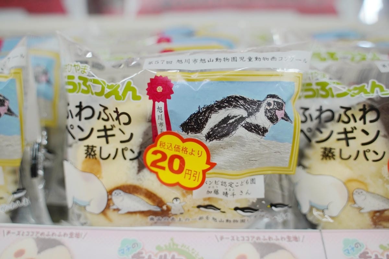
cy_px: 130
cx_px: 194
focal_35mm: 28
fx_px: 303
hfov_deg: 65.5
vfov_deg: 46.4
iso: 250
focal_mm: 28
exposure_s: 1/60
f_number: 4
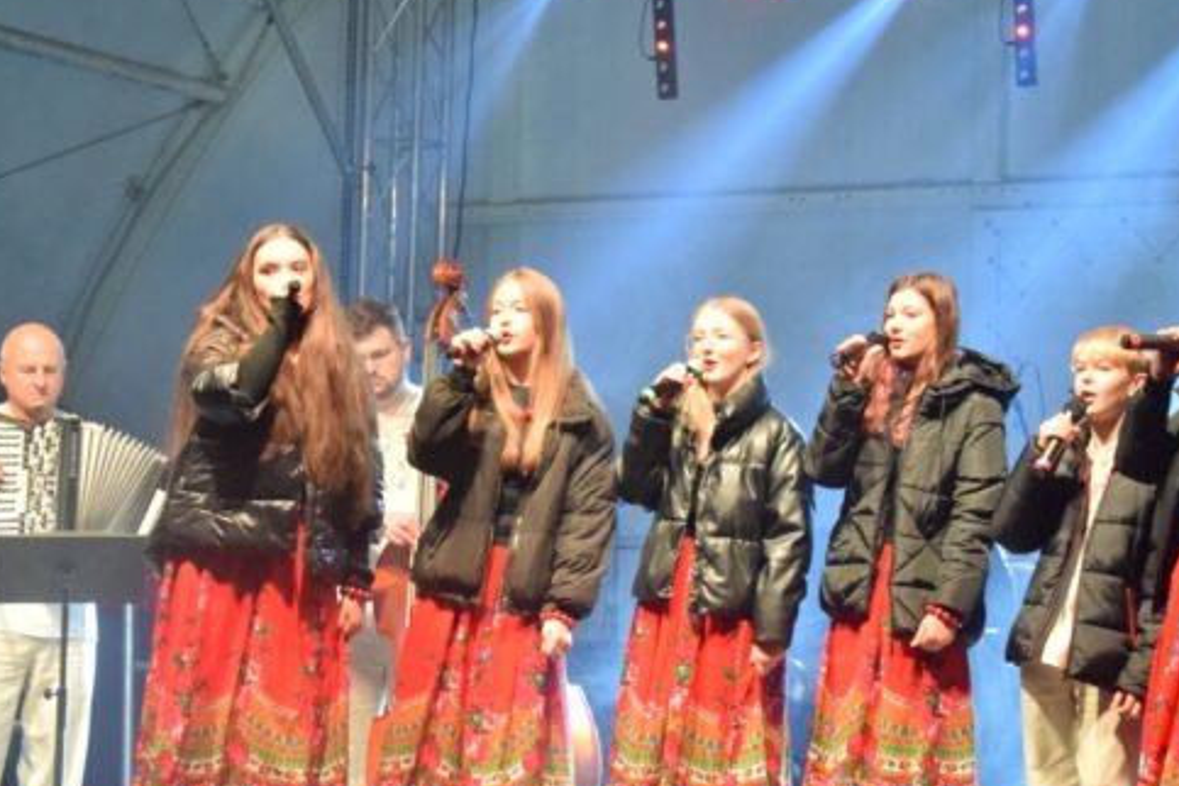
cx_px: 610
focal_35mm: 124
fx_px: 4061
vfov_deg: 11.1
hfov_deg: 16.5
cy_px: 354
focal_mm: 52
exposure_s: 1/125
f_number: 5.6
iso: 2500
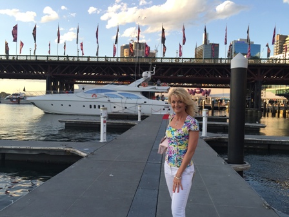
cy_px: 108
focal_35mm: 29
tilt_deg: -0.4
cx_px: 144
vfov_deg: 48.2
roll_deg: -1.7
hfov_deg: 61.7
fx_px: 242
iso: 32
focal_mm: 4.15
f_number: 2.2
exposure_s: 1/258
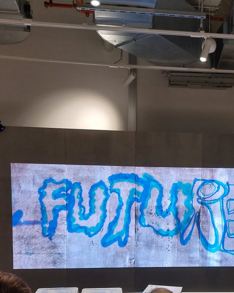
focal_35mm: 42
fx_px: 364
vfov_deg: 41.9
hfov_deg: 35.5
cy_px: 234
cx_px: 144
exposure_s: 1/60
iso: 80
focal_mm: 5.23
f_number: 1.8
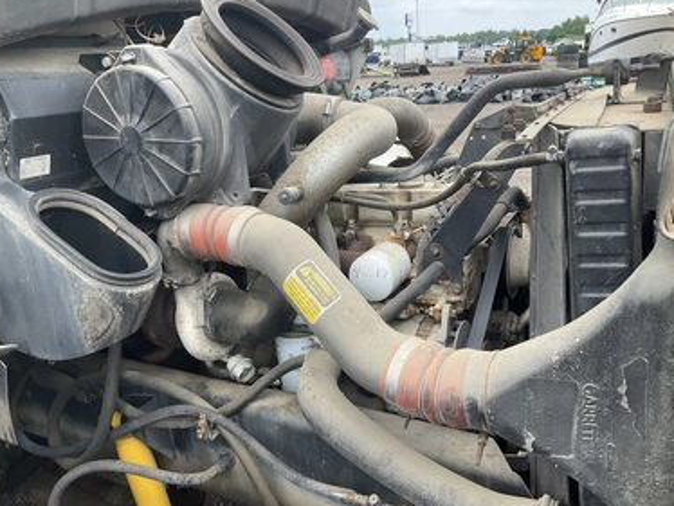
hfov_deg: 58.3
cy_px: 259
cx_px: 342
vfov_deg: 45.5
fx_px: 604
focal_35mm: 31
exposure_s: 1/249
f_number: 1.8
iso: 25
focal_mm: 3
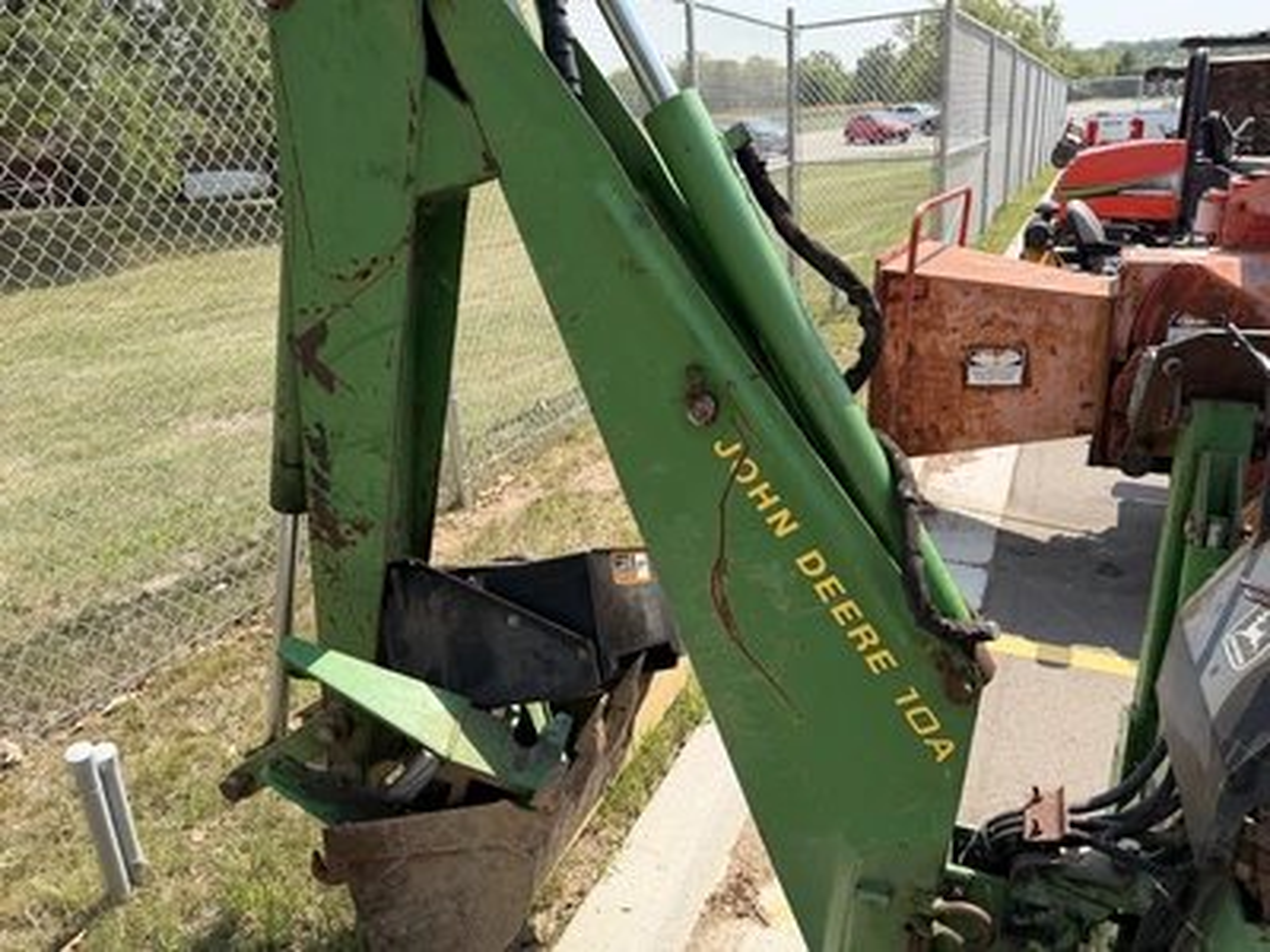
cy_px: 476
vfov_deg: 56.8
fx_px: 881
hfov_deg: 71.6
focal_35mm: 24
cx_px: 635
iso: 80
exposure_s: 1/2525
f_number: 1.78
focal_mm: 6.76
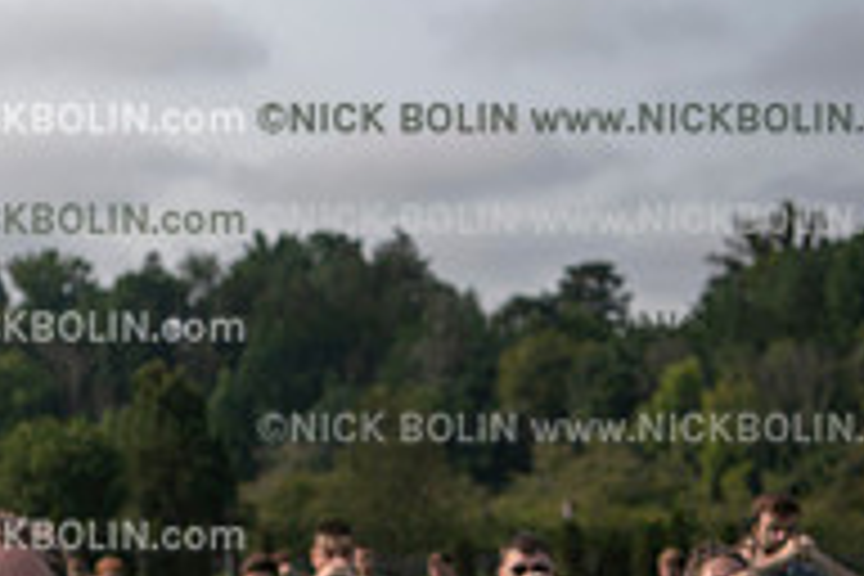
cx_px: -104
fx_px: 3480
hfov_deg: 13.8
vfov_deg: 9.2
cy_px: 848
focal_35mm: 145
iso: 125
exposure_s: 1/3200
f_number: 3.5
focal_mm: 48
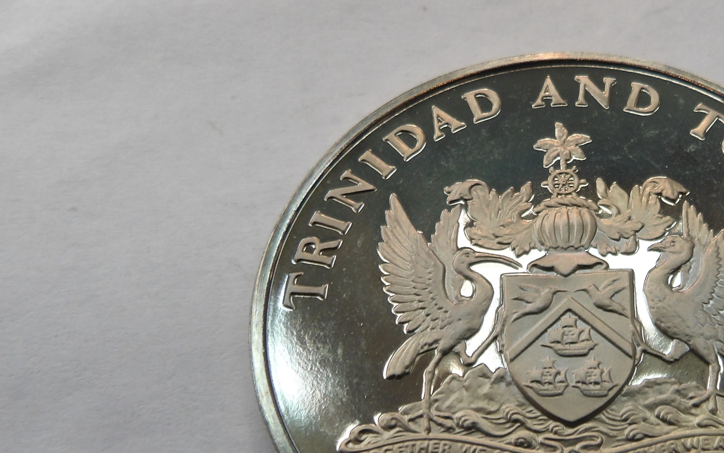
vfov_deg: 27.0
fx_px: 927
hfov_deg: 41.1
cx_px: 563
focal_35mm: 47
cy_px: 344
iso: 100
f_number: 4.1
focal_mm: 4.2
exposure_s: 1/47
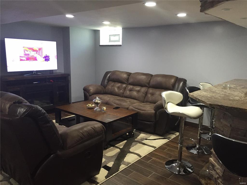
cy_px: 92
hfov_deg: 61.7
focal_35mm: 29
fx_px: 207
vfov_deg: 48.2
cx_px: 124
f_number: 2.2
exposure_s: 1/30
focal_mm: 4.15
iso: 160
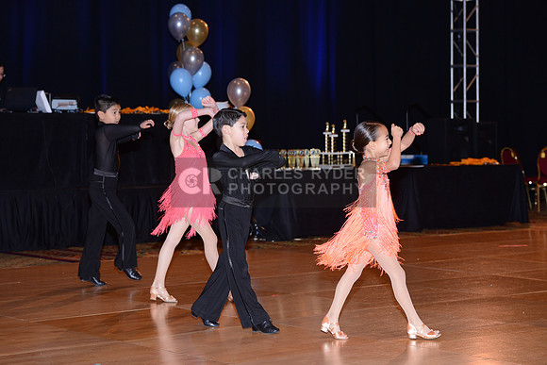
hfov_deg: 22.1
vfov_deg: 14.9
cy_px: 182
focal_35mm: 92
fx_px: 1398
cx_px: 274
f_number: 5.6
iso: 1600
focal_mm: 92
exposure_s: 1/200
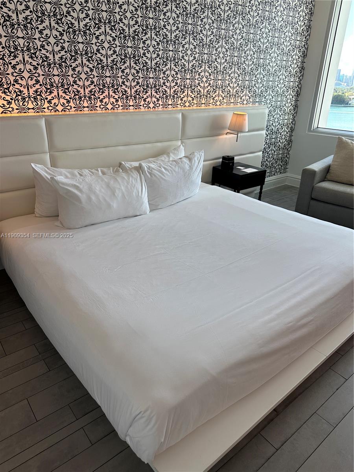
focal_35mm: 24
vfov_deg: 71.6
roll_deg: -2.2
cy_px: 236
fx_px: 327
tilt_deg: -24.6
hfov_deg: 56.8
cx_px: 177
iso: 80
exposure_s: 1/386
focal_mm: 6.86
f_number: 1.78
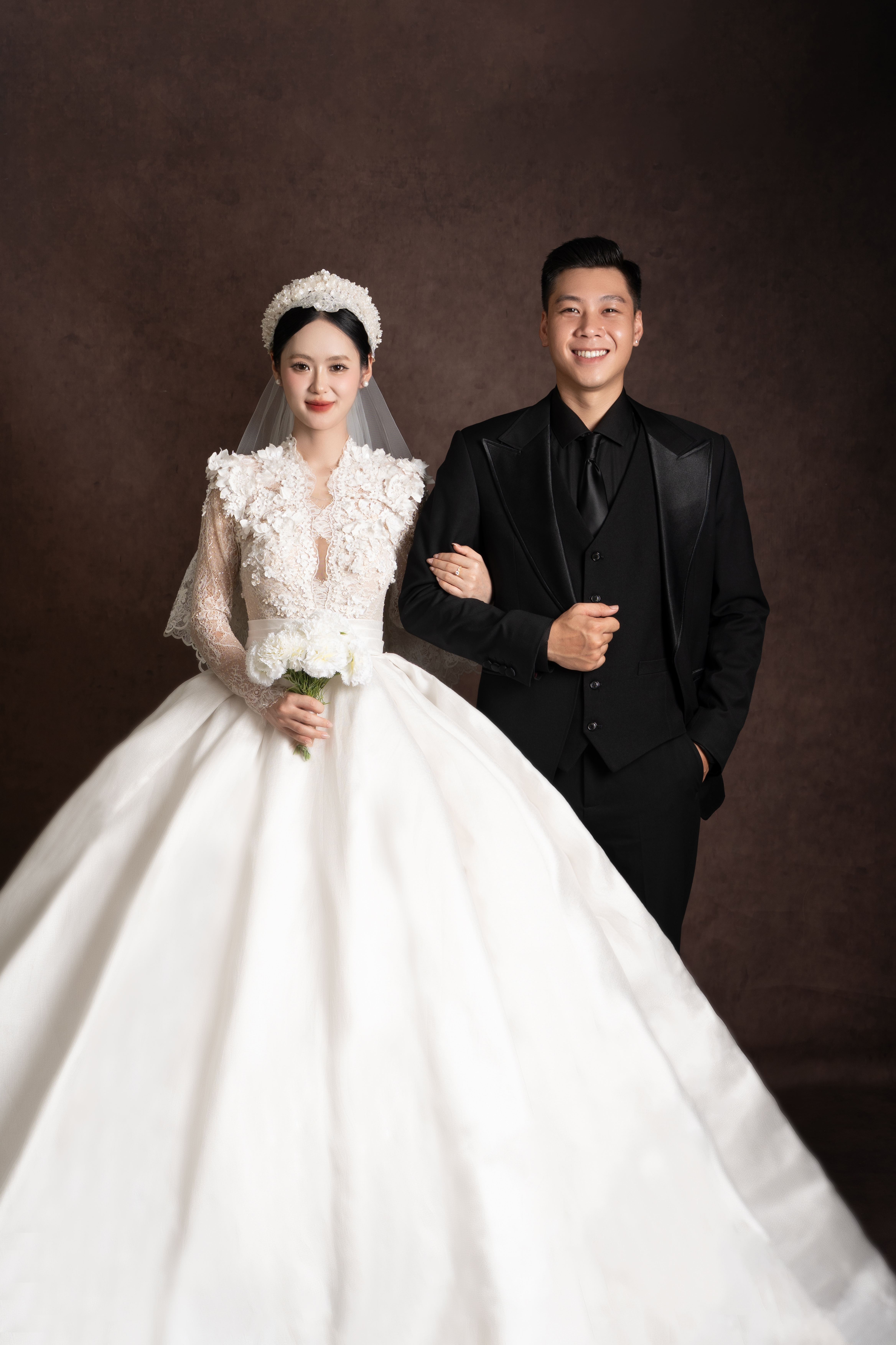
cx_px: 448
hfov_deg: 27.0
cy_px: 672
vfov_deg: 39.6
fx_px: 1867
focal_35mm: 50
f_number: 8
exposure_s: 1/125
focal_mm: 50
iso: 100
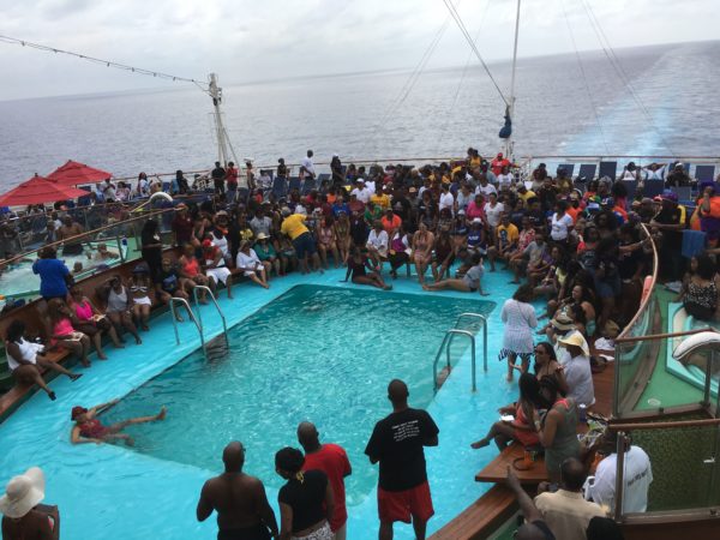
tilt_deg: -17.6
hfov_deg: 61.7
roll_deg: +5.5
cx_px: 360
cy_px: 270
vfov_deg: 48.2
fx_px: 603
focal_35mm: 29
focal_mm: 4.15
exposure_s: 1/1832
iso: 25
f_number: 2.2
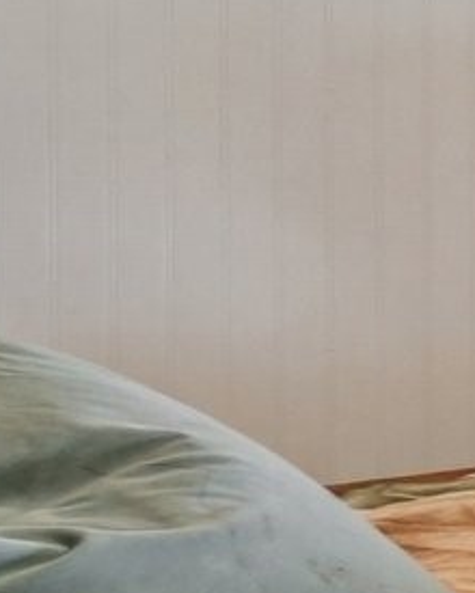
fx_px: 1845
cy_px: 96
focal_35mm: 105
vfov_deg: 18.1
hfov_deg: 8.4
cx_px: 1837
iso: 400
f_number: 8
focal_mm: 10
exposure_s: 1/6
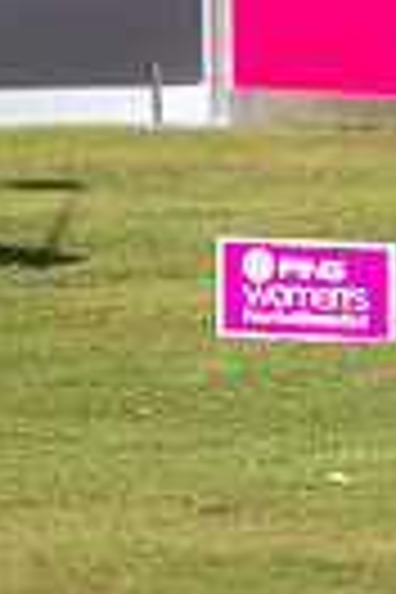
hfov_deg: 1.3
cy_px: -400
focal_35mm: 1023
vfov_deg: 2.0
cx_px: -63
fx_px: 16878
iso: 500
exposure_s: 1/3200
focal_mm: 300
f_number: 5
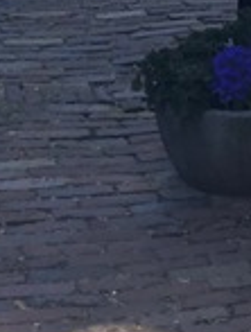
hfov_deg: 9.6
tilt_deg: +3.2
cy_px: -542
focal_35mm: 152
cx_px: -93
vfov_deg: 10.5
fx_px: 1463
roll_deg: +2.7
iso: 20
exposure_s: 1/1143
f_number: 1.8
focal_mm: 3.99
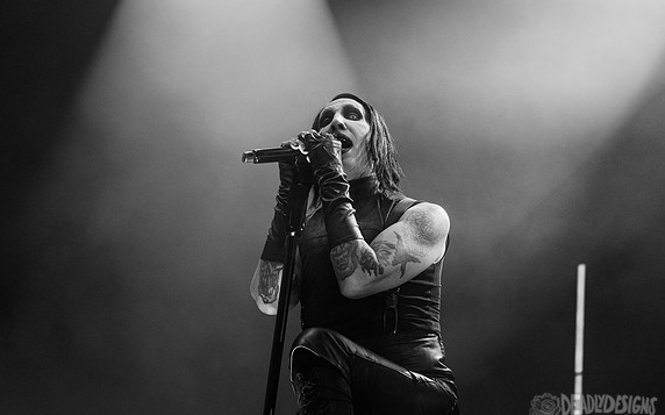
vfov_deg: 15.3
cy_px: 171
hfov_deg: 24.4
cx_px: 288
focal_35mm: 85
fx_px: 1540
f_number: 4
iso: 1250
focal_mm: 70
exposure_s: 1/800
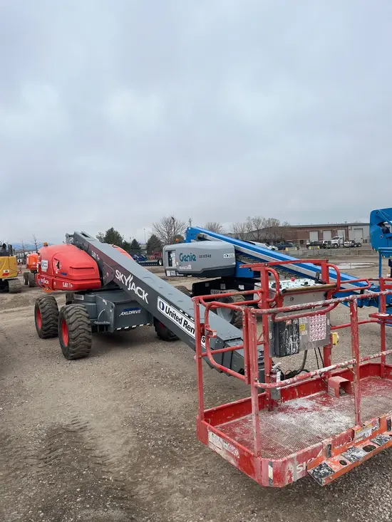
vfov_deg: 67.3
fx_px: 392
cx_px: 196
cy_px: 261
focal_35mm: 26
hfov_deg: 53.1
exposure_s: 1/5076
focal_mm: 5.1
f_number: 1.6
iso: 50
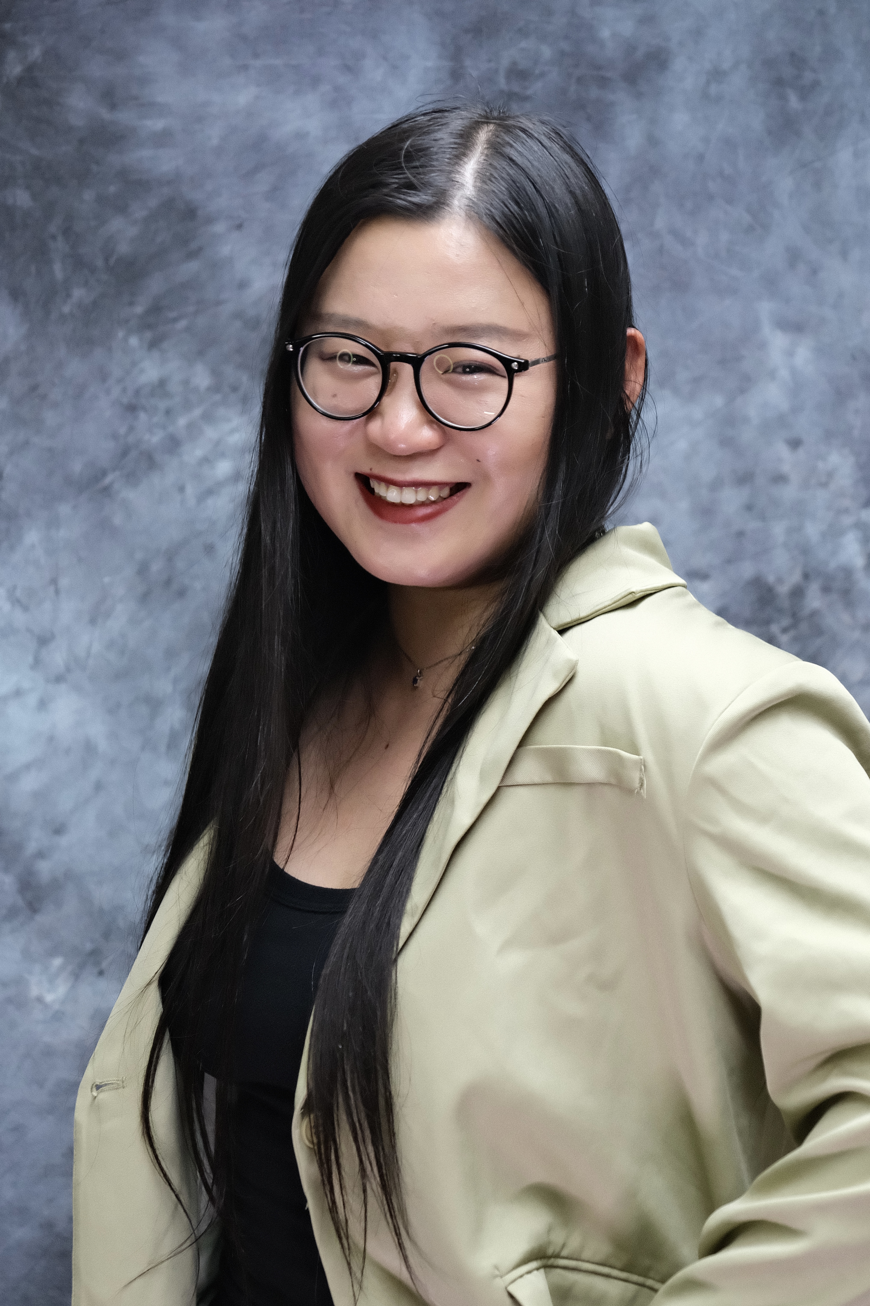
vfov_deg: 28.5
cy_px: 653
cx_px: 435
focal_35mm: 71
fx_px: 2574
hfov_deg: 19.2
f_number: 3.2
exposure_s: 1/250
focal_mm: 47
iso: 2000
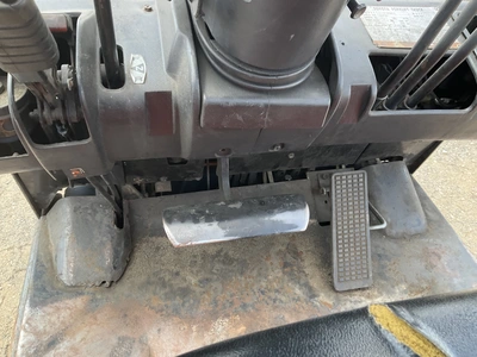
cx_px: 238
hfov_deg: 61.7
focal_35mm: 29
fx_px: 400
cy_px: 178
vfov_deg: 48.2
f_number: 1.8
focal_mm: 3
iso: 25
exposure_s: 1/122
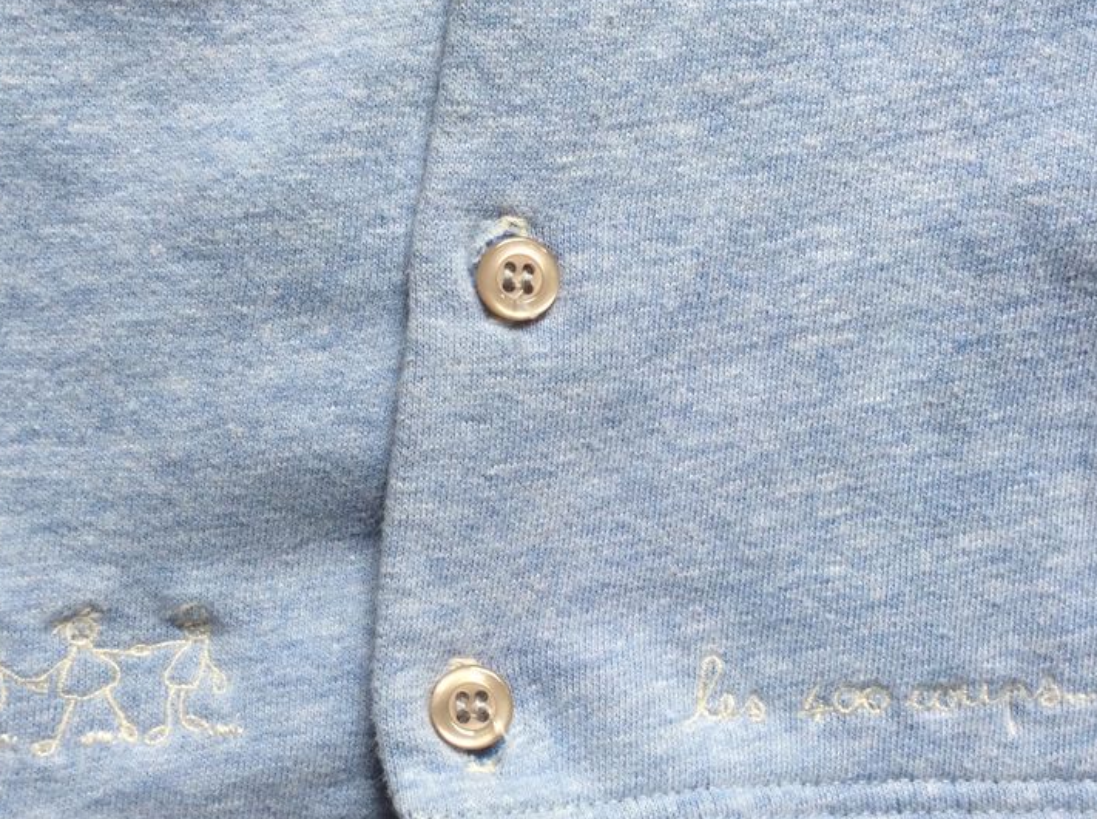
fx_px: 1424
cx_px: 452
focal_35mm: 45
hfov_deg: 42.0
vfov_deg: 32.0
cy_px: 485
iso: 32
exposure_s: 1/50
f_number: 2.4
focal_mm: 3.3
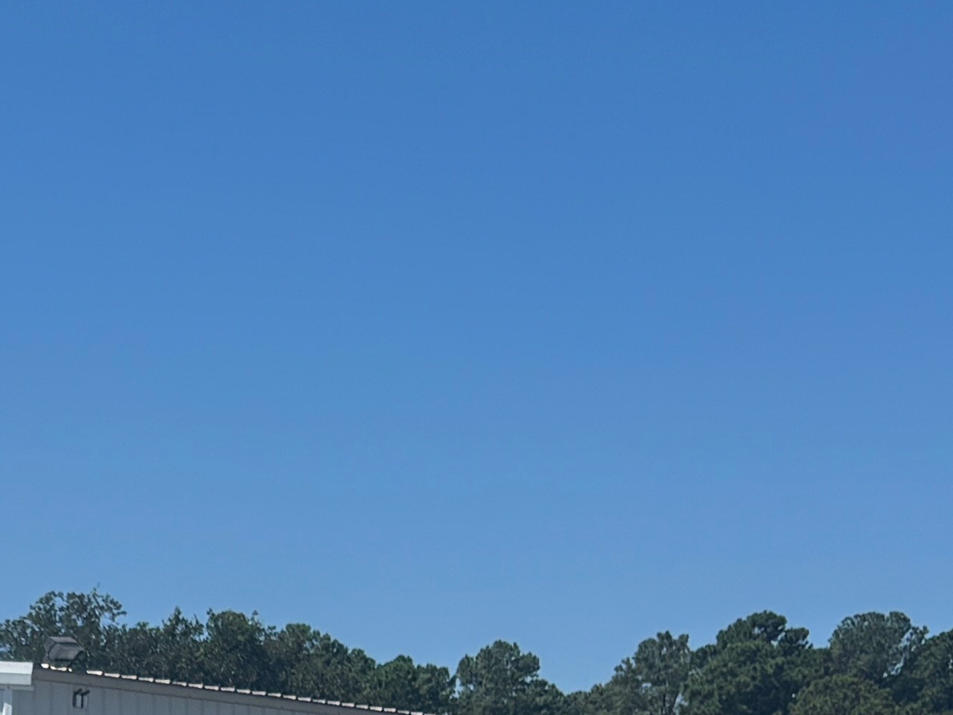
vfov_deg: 11.9
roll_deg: -1.1
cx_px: -381
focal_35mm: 113
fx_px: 3112
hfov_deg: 16.2
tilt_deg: -7.7
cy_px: 1341
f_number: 1.6
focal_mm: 5.96
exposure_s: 1/5618
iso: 50
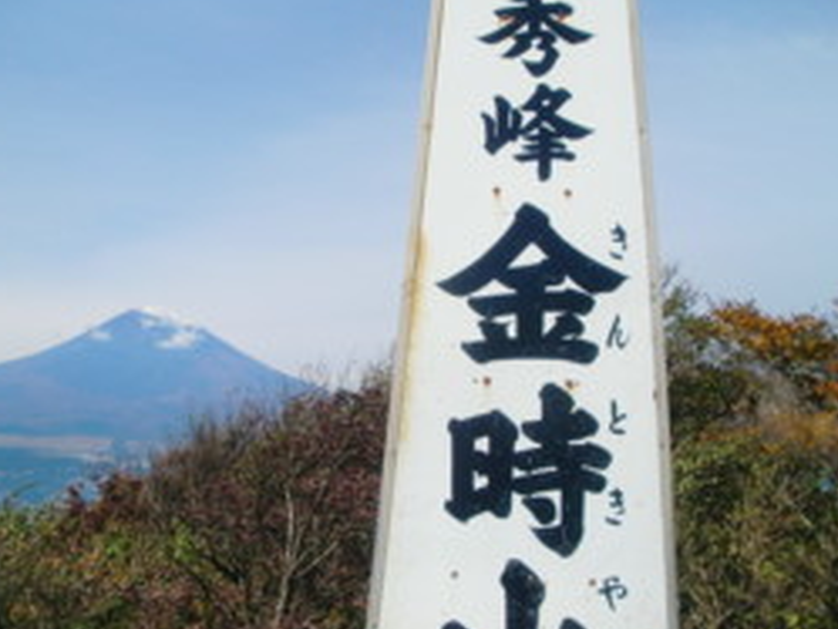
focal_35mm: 45
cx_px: 303
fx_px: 1090
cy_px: 272
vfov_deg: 32.2
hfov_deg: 41.7
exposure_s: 1/200
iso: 64
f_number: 7.8
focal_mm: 4.65
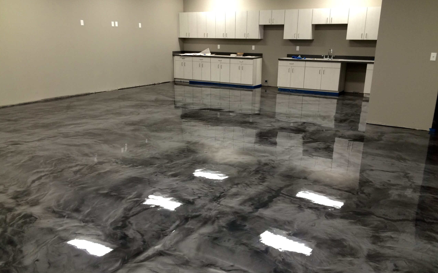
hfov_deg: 61.2
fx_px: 370
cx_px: 218
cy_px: 146
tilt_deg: -18.7
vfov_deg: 40.6
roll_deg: -1.2
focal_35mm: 31
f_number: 2.2
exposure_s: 1/30
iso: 80
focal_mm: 4.15
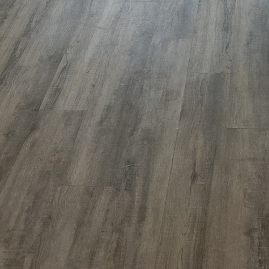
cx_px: 233
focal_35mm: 106
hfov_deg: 16.2
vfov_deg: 13.8
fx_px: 932
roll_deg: -1.0
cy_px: -276
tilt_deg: -4.2
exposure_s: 1/120
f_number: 1.5
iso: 64
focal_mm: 5.7
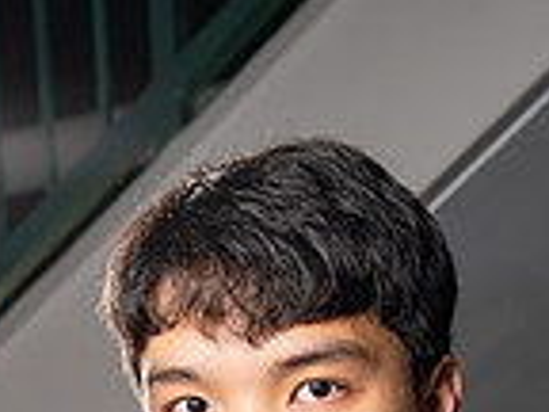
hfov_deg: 12.7
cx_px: 339
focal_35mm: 156
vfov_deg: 8.9
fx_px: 2474
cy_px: 851
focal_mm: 52
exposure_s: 1/250
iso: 320
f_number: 5.6
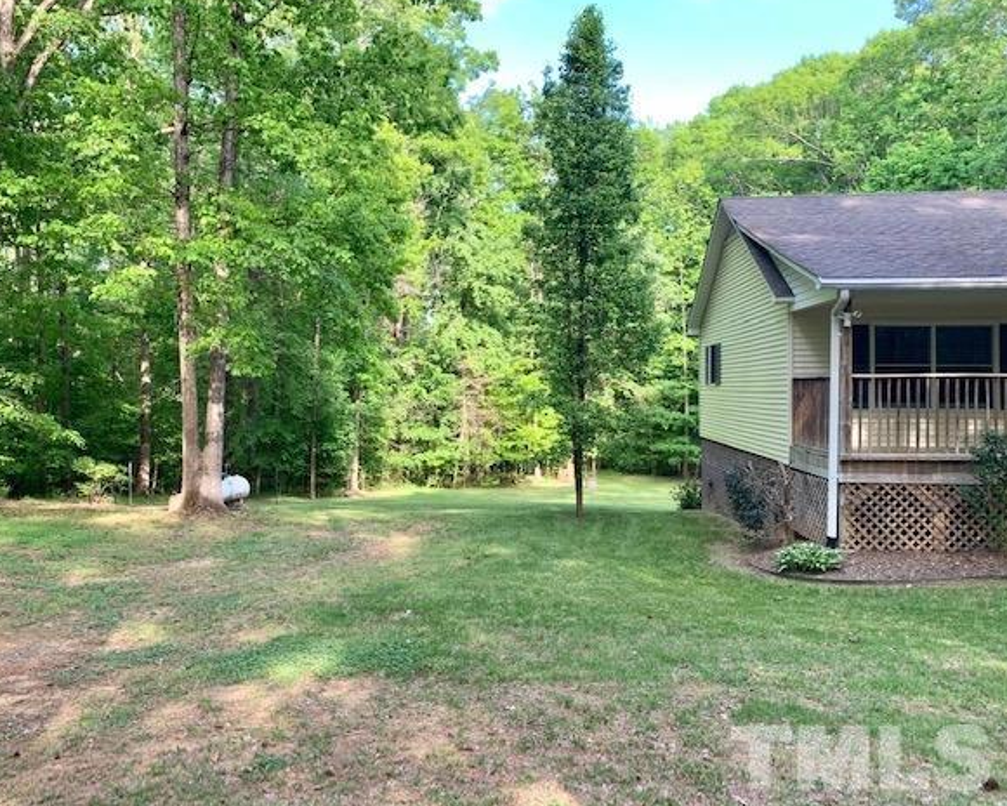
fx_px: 834
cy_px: 393
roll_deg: -0.2
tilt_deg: -0.5
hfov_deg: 62.1
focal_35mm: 28
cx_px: 460
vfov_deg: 51.5
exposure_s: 1/122
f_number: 1.8
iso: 40
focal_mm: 4.25
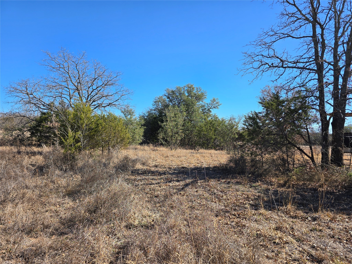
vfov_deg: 58.9
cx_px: 176
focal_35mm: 23
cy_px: 132
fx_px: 234
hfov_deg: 73.9
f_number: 1.7
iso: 12
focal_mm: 6.3
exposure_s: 1/494
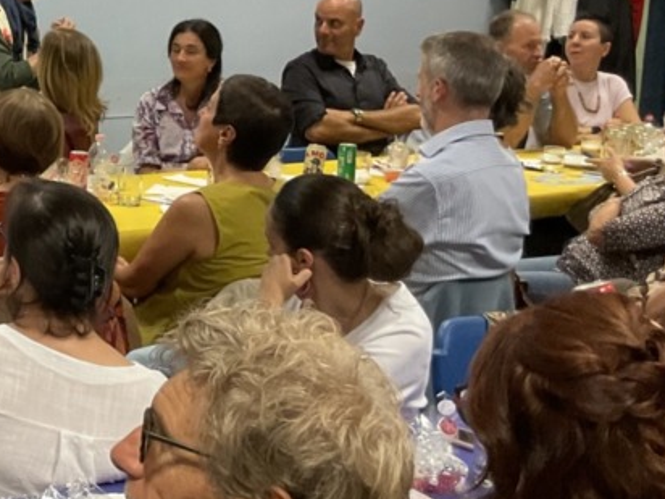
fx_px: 1729
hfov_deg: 20.5
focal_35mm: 90
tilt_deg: -7.2
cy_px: 92
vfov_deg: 16.3
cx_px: -111
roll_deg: -1.7
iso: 160
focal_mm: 3
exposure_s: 1/50
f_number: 1.8
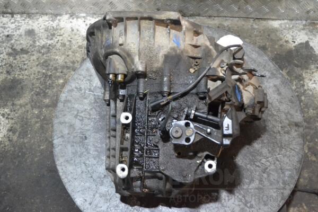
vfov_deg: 31.9
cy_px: 106
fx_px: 371
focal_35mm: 42
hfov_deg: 46.4
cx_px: 159
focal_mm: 28
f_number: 4.5
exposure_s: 1/50
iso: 3200
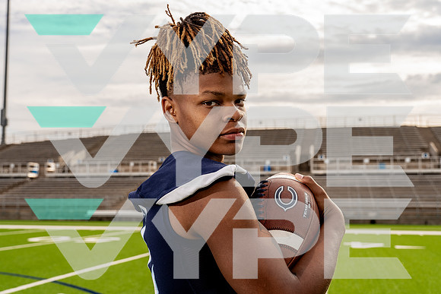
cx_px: 220
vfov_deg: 32.6
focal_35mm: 41
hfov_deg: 47.4
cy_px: 147
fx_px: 502
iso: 100
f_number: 5.6
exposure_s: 1/250
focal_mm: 41
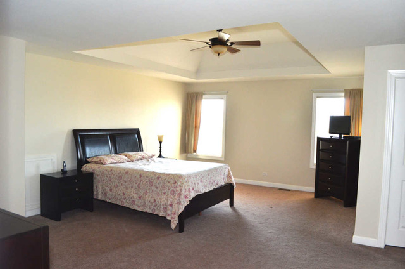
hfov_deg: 67.5
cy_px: 134
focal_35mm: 27
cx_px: 202
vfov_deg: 47.7
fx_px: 303
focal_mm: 18
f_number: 6.7
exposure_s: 1/60
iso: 900
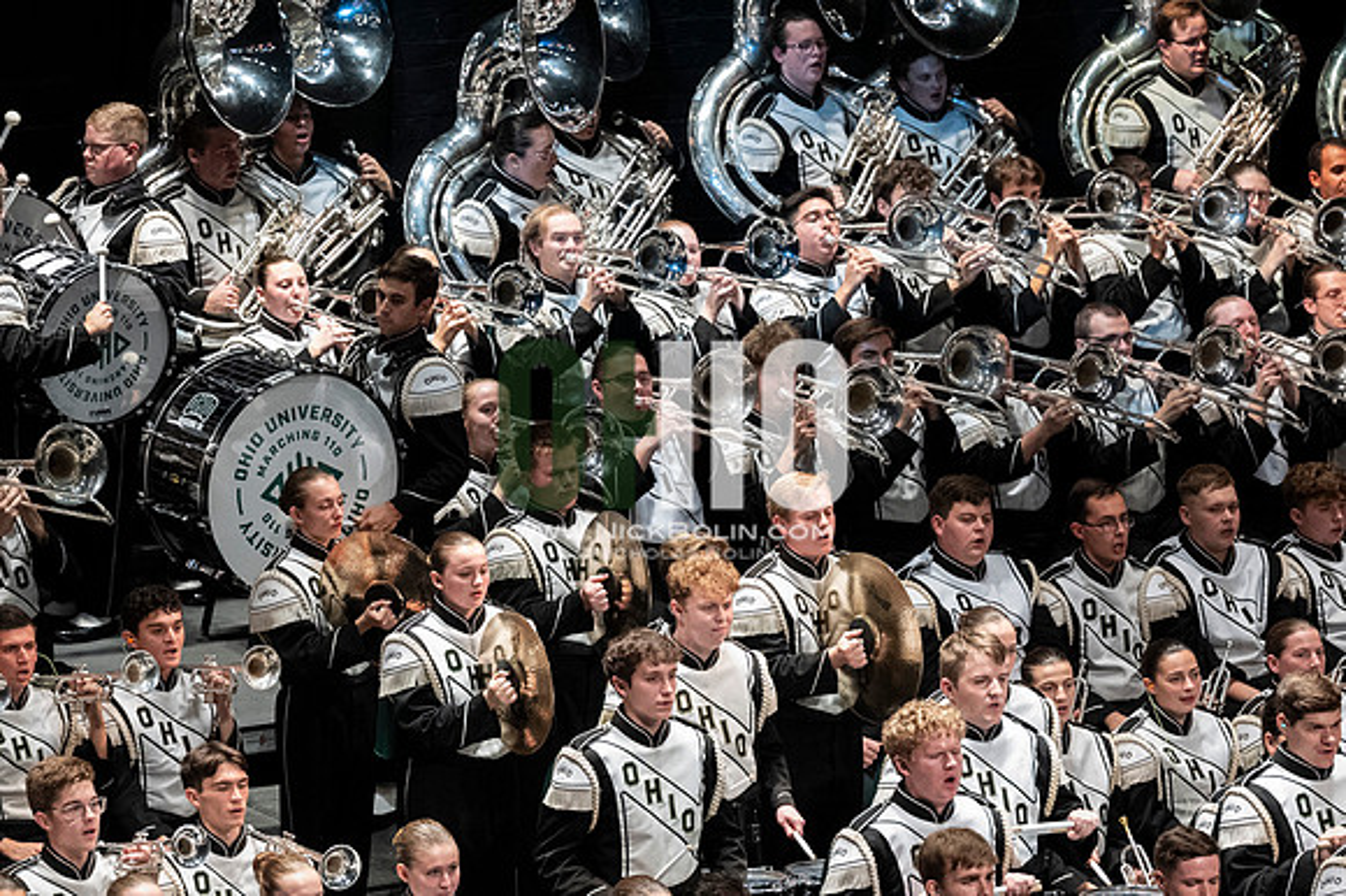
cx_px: 673
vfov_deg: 5.9
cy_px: 448
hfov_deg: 8.9
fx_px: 8669
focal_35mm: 232
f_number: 4
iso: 3200
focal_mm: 155
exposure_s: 1/500
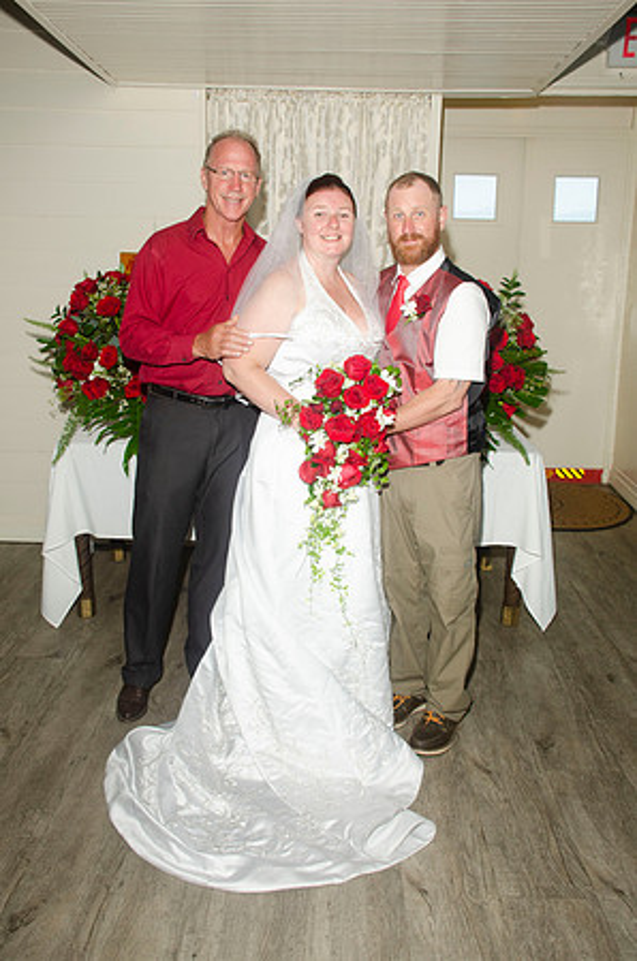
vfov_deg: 57.3
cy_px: 480
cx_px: 318
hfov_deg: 39.8
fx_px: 880
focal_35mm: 33
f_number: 6.3
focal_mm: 22
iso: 400
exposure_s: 1/250
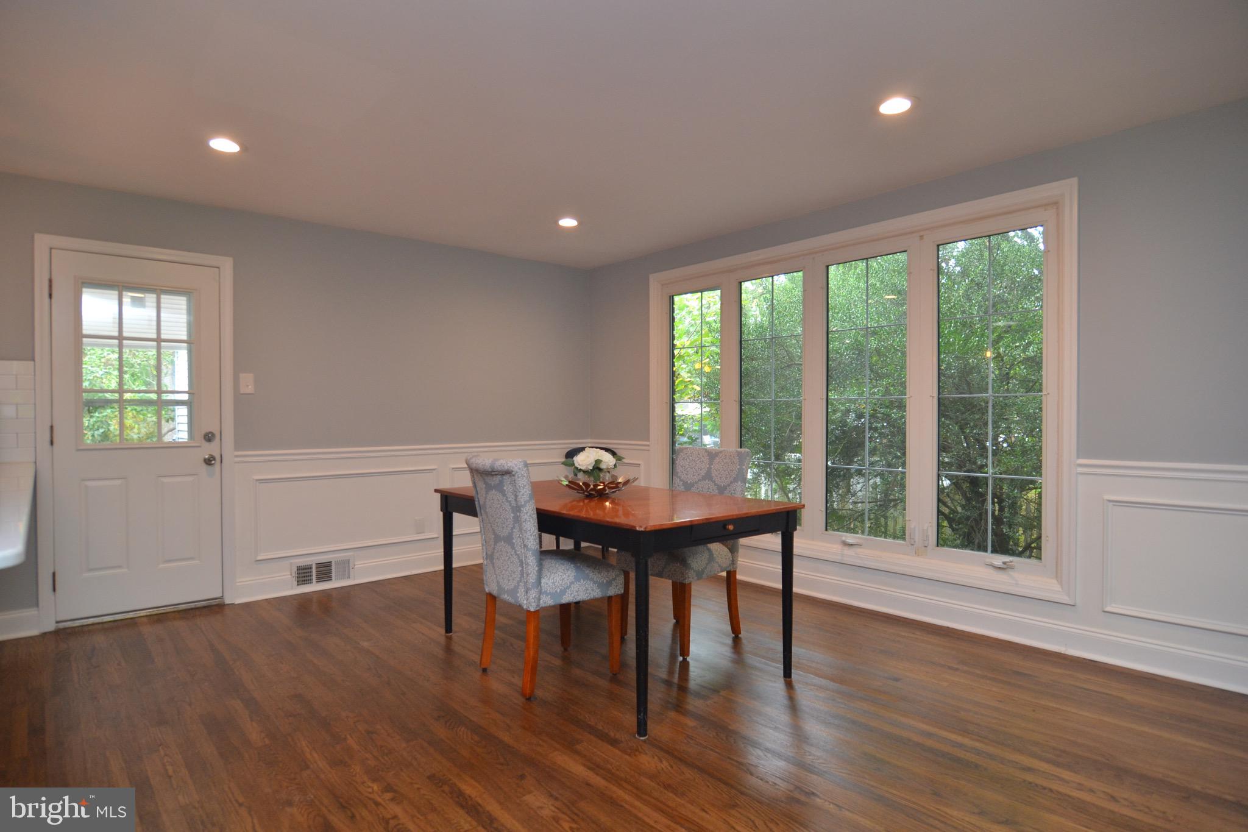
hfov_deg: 90.0
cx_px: 624
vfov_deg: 67.4
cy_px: 416
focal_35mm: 18
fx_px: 624
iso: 500
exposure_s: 1/60
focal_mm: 12
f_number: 4
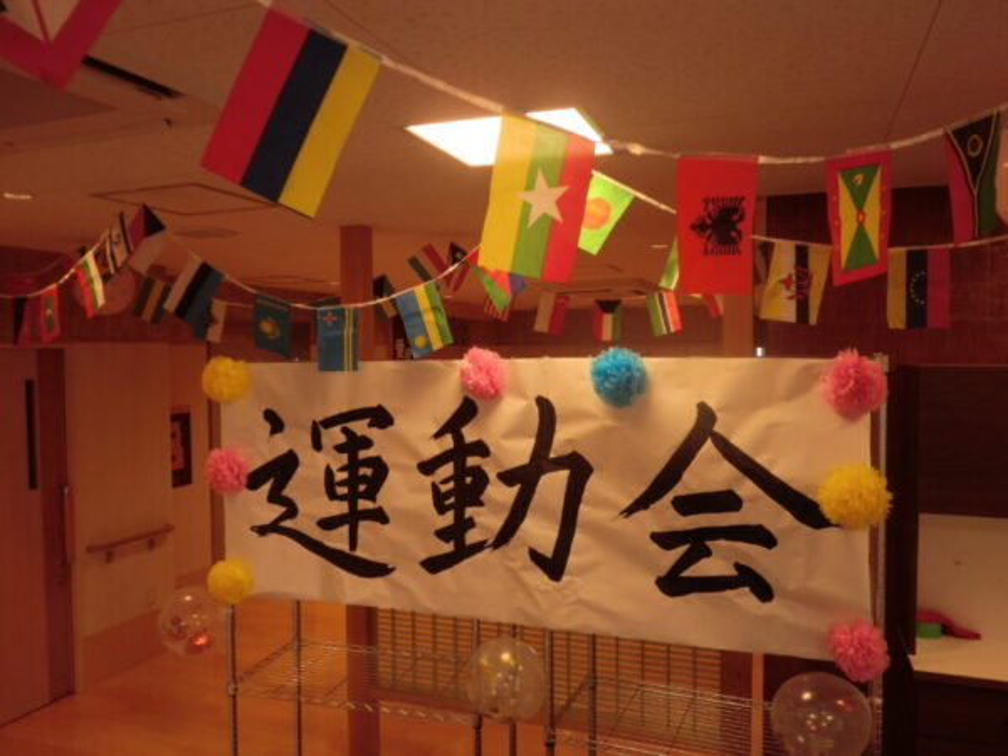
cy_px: 378
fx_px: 757
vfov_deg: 53.1
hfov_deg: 67.3
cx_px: 504
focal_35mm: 26
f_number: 2.8
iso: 80
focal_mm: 4.7
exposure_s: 1/60
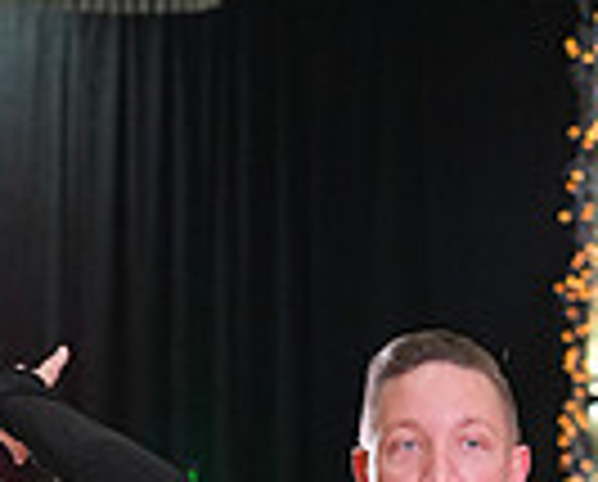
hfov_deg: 5.2
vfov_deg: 4.1
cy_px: 1216
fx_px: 6527
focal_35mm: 368
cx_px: 861
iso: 2500
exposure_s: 1/200
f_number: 5
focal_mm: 90
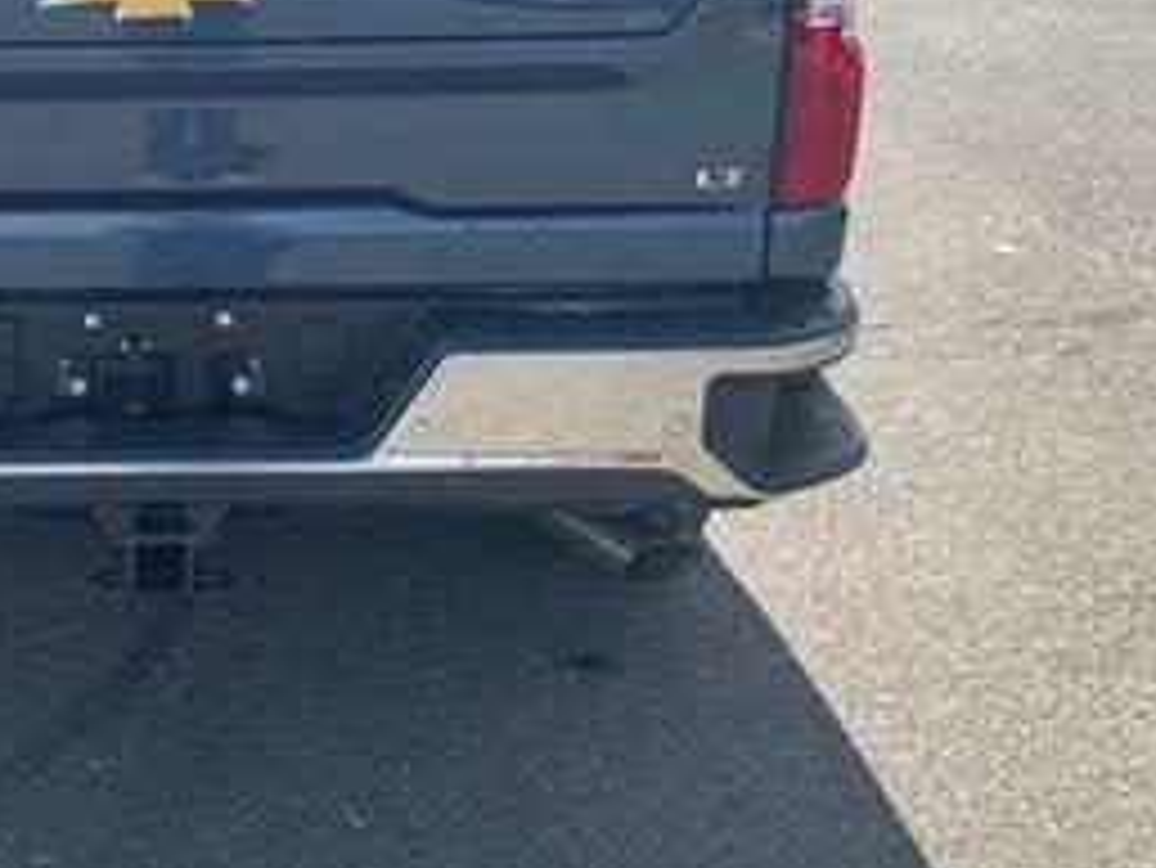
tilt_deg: -14.5
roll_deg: +2.3
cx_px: 175
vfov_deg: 28.0
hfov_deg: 35.8
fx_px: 1704
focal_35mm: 51
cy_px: 166
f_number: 1.6
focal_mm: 4.2
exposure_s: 1/1401
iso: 32
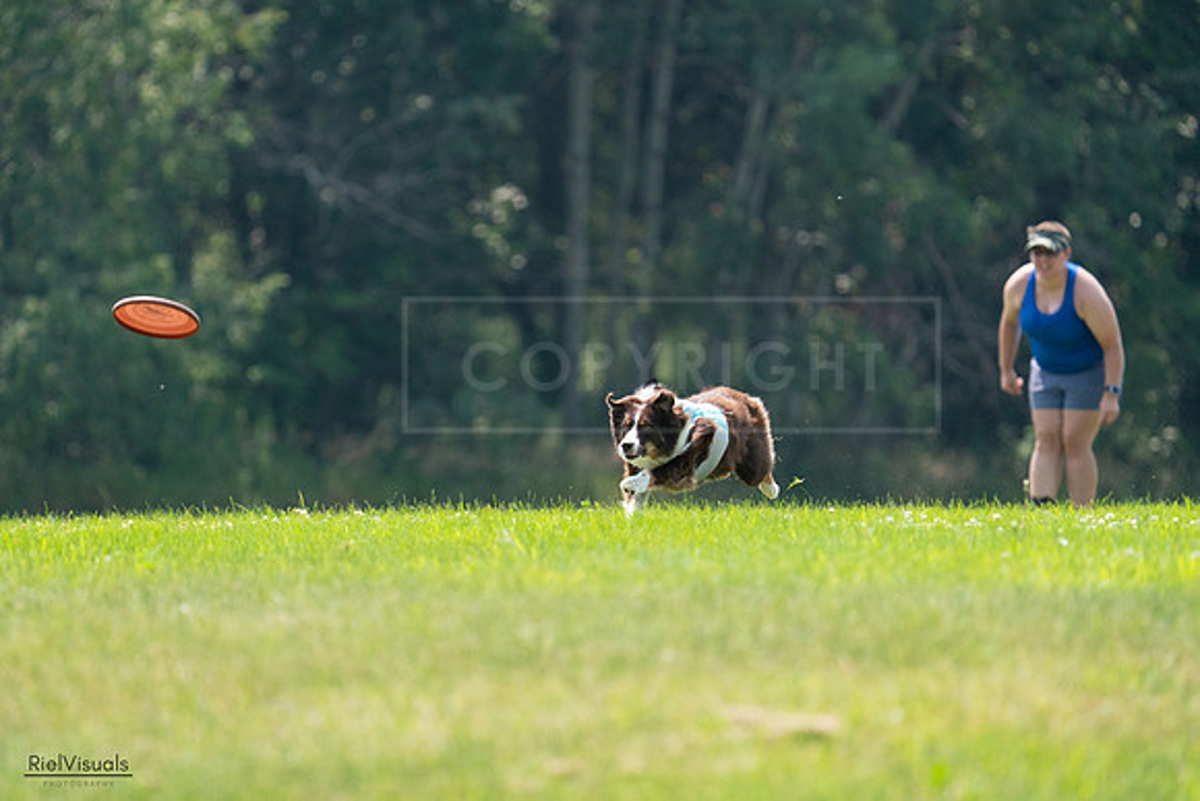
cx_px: 600
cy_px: 400
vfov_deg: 3.7
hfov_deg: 5.5
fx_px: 12469
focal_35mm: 374
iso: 2500
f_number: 6.3
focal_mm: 374
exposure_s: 1/4000
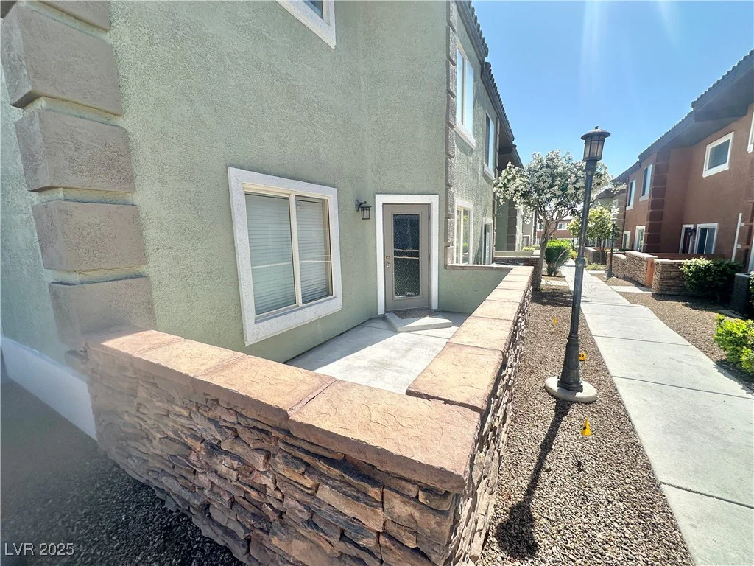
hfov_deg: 102.1
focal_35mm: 14
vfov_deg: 85.7
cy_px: 283
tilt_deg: -8.6
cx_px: 377
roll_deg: +1.1
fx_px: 305
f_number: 2.2
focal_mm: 2.22
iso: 50
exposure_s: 1/2353
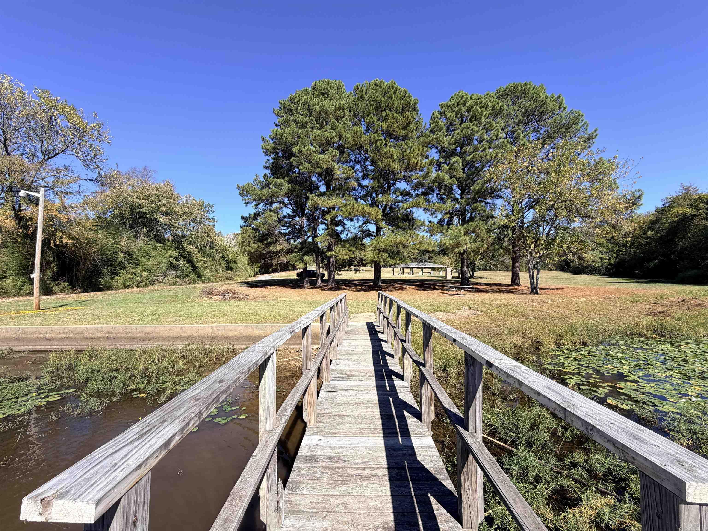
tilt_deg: +1.9
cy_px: 266
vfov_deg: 85.7
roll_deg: +0.9
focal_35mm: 14
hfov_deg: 102.1
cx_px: 354
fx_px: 286
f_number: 2.2
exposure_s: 1/770
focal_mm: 2.22
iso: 32
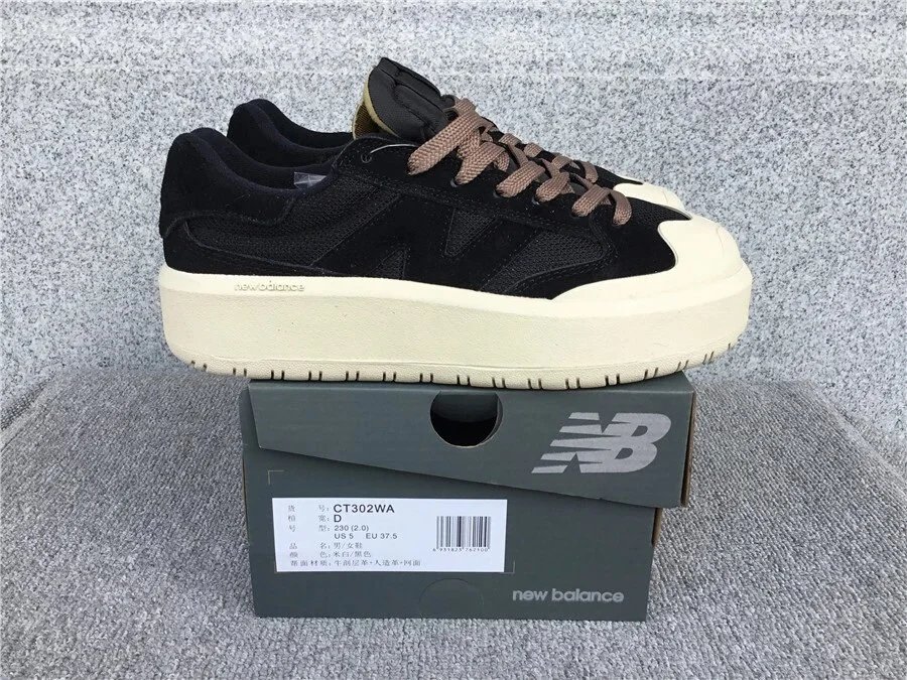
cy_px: 340
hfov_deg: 58.4
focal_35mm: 31
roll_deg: -0.1
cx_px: 454
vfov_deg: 45.4
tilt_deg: -19.5
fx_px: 812
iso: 25
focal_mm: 3.3
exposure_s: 1/381
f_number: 2.4
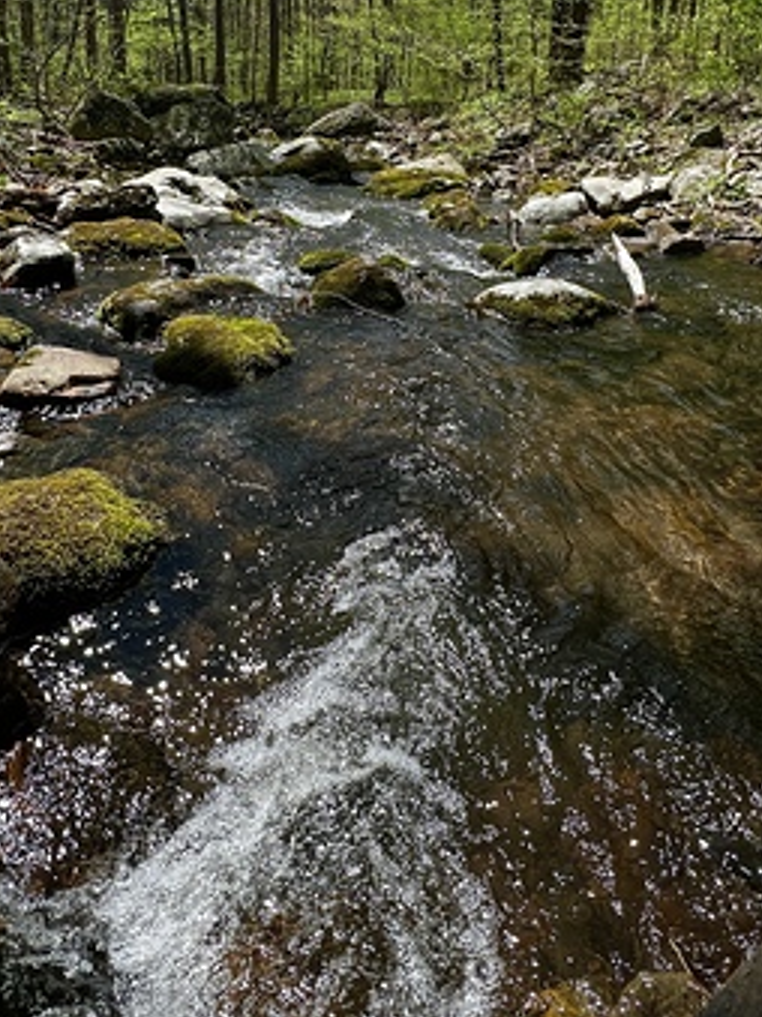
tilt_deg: -22.3
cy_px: 366
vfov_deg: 72.4
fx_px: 675
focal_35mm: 23
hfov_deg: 58.8
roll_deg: -1.7
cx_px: 363
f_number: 1.8
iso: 32
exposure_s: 1/570
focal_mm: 1.57
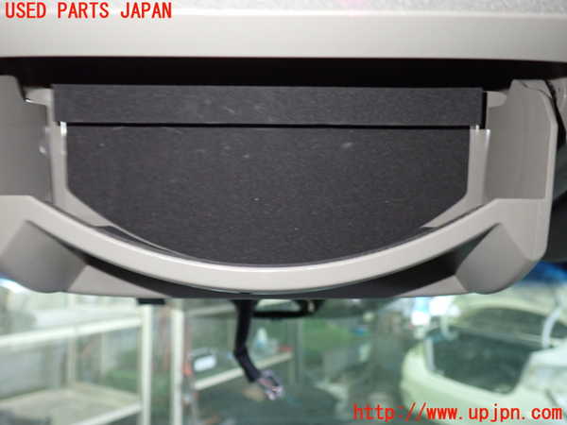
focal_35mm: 30
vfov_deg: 46.8
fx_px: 491
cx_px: 284
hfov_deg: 60.0
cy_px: 212
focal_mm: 5.4
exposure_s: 1/30
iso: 500
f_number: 2.3
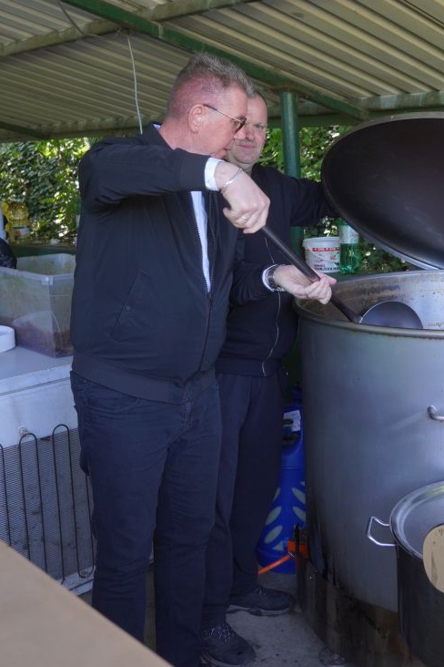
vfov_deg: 41.9
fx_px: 860
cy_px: 238
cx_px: 283
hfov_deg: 28.8
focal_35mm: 46
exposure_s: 1/250
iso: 800
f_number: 3.5
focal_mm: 22.9
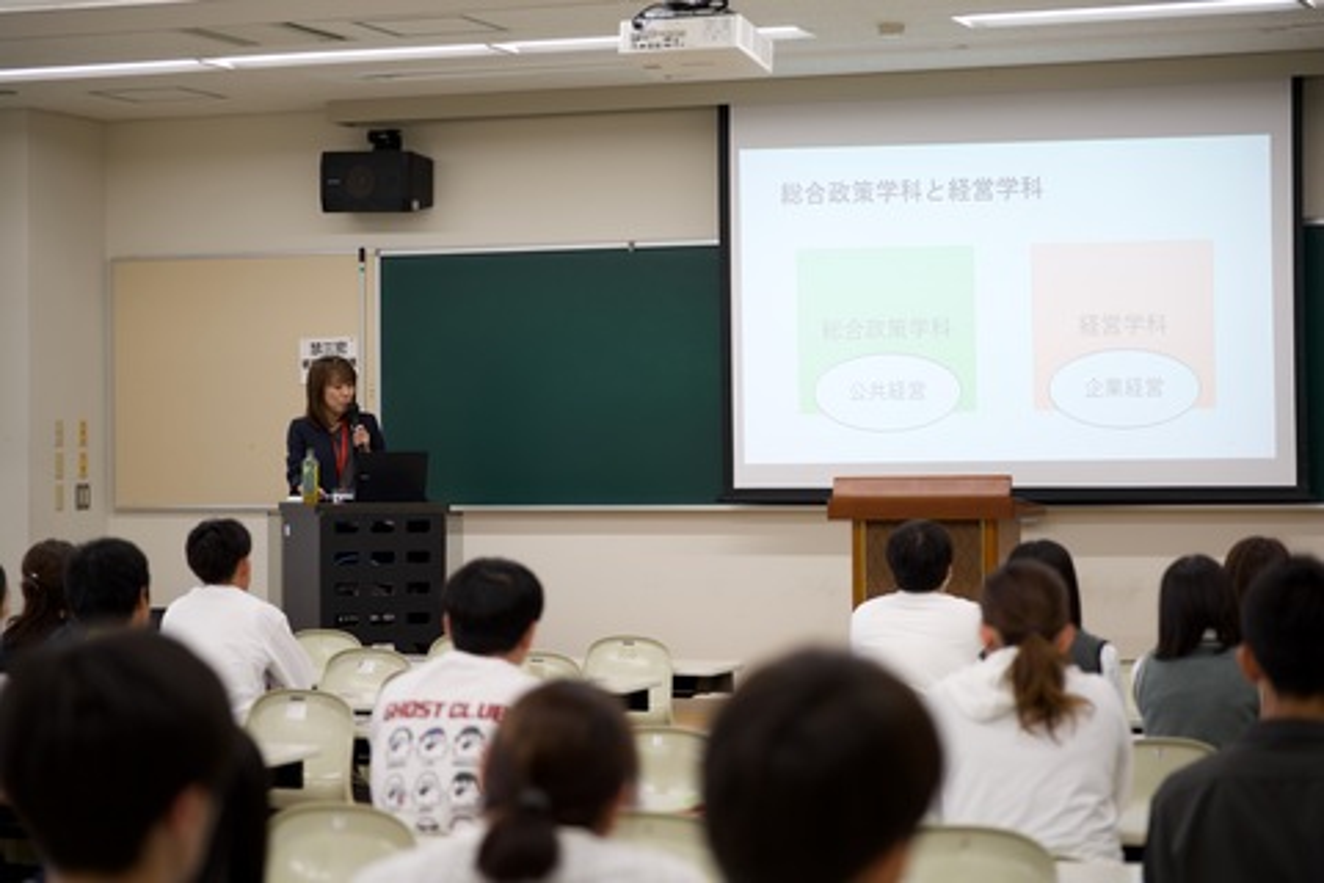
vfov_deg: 16.4
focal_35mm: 83
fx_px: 3067
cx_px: 662
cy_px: 442
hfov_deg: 24.4
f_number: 2.8
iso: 100
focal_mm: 83.4
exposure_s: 1/60
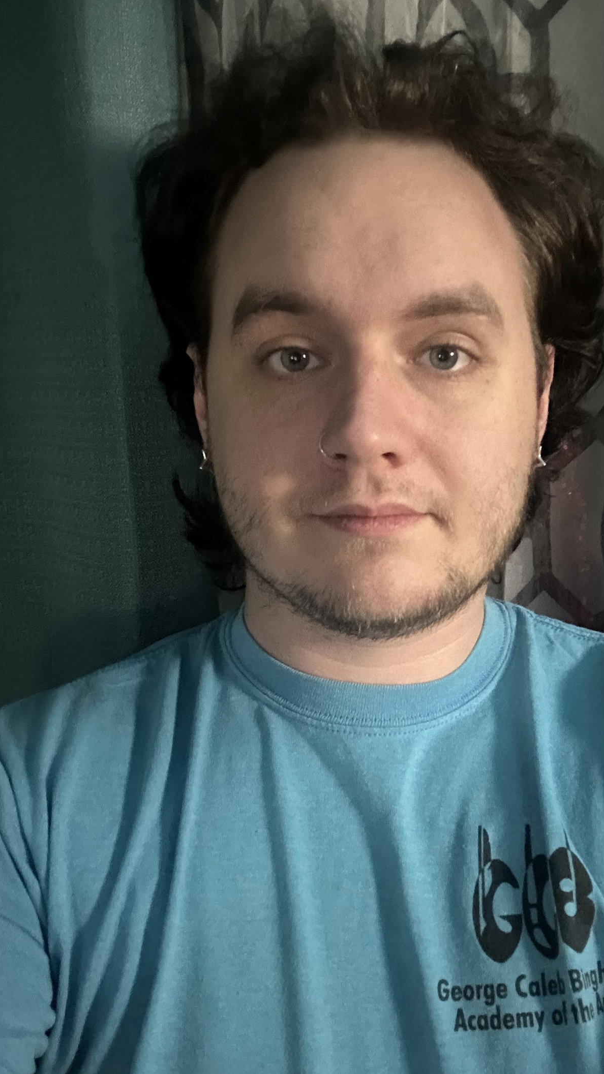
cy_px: 537
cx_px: 398
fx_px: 940
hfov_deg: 35.3
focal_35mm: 33
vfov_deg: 59.5
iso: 640
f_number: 1.9
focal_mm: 2.69
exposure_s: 1/15
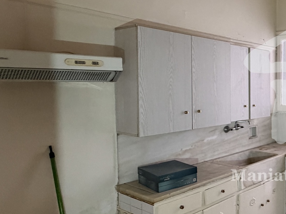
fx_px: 281
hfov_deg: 41.7
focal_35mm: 34
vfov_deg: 41.7
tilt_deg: -2.9
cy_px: 97
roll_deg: -0.9
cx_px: 321
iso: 320
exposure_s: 1/68
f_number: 2.2
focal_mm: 2.22
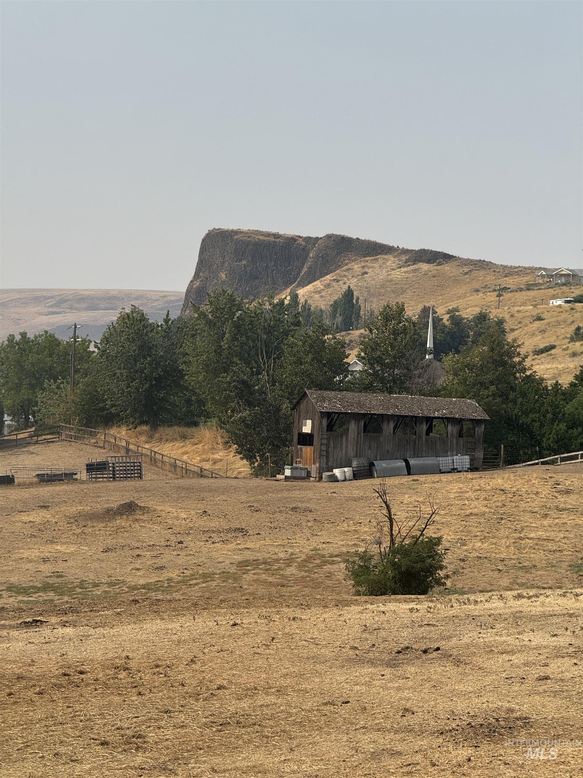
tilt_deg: +3.2
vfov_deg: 16.4
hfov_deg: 12.3
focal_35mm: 120
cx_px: 292
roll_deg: -3.8
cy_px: 389
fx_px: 2695
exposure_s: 1/2083
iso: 50
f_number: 2.8
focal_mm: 15.66
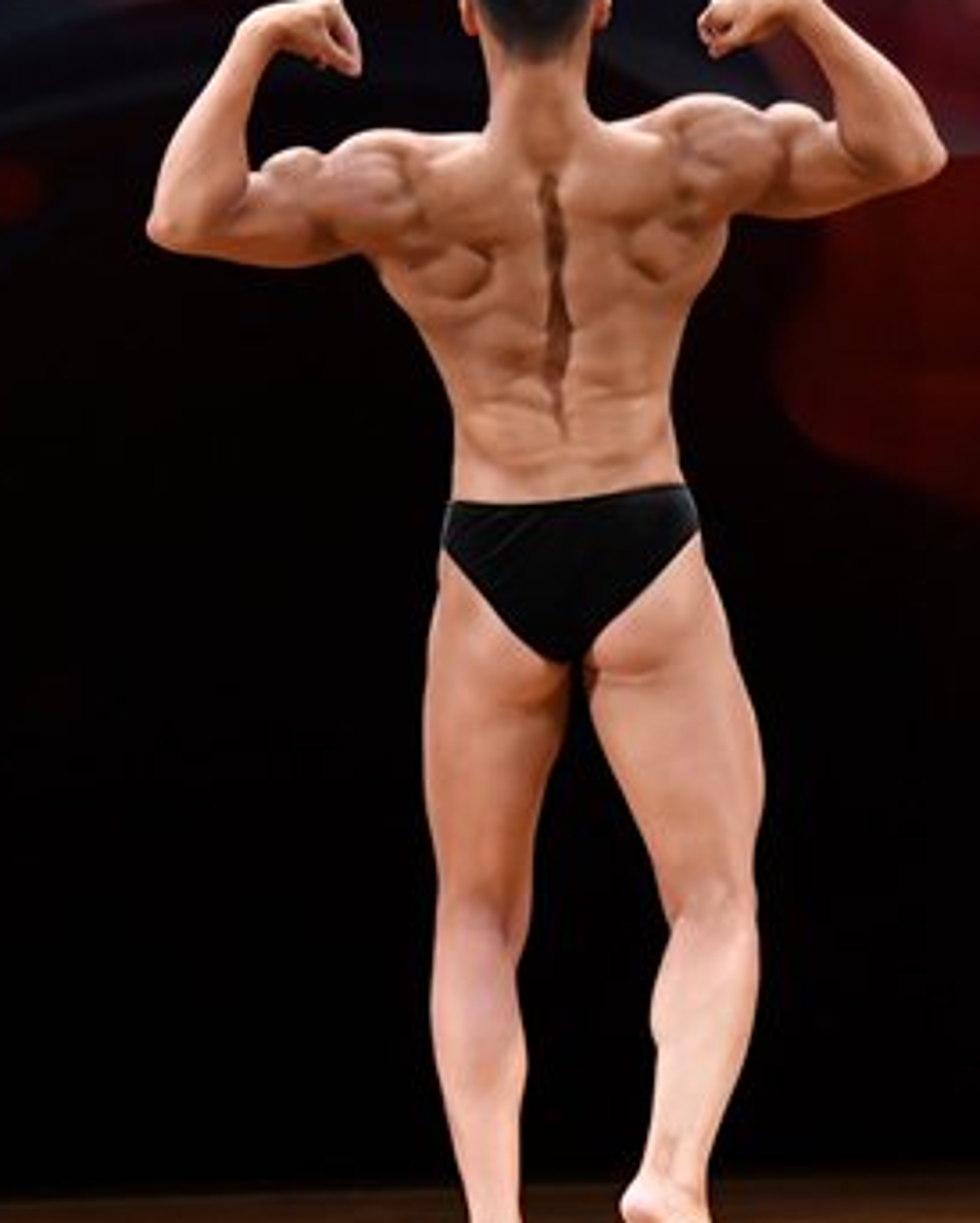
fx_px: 16699
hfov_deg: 3.4
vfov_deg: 4.2
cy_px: 558
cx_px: 596
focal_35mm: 461
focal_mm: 145
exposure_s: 1/400
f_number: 5.6
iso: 3200
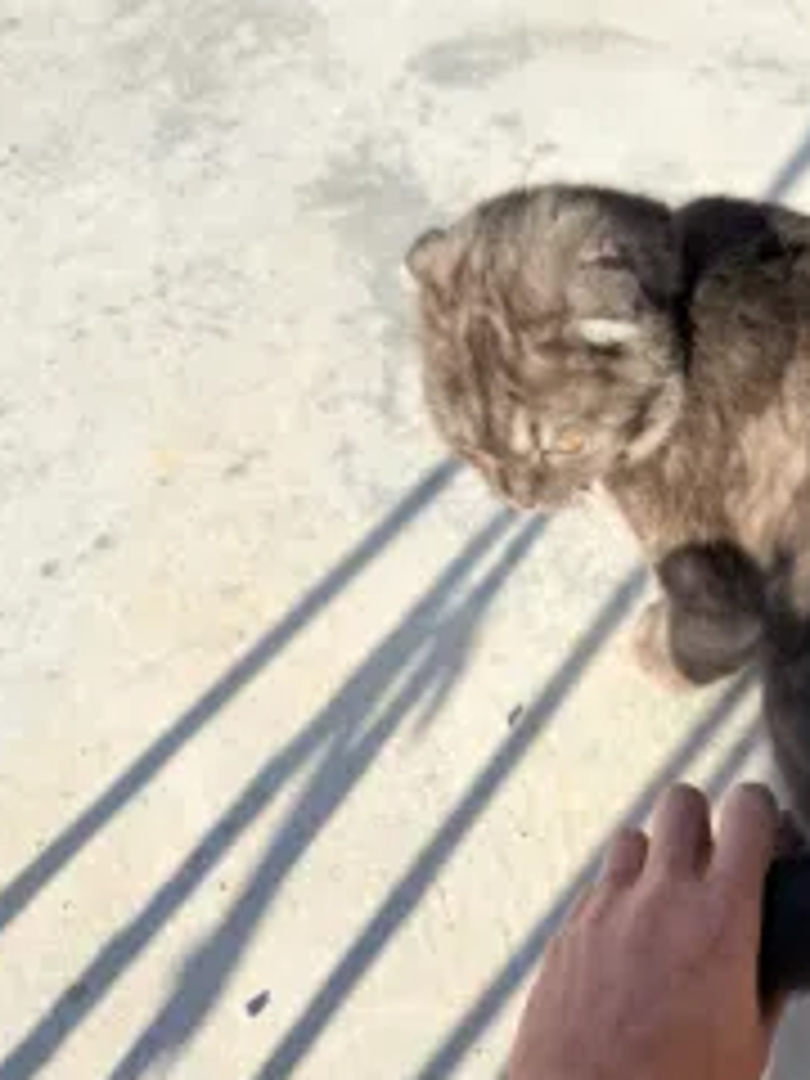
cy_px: 666
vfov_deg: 46.4
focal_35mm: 40
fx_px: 1248
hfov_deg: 34.9
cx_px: 644
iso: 64
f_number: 1.78
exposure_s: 1/1792
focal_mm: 6.76
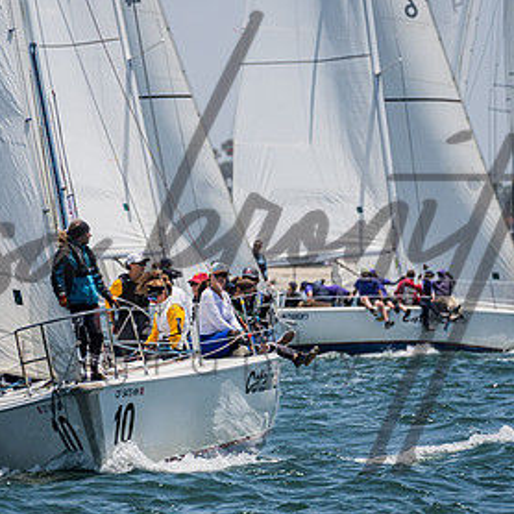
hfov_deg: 2.1
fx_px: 13775
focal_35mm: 820
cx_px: 219
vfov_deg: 2.1
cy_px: 265
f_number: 8
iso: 400
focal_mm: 400
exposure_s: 1/2000
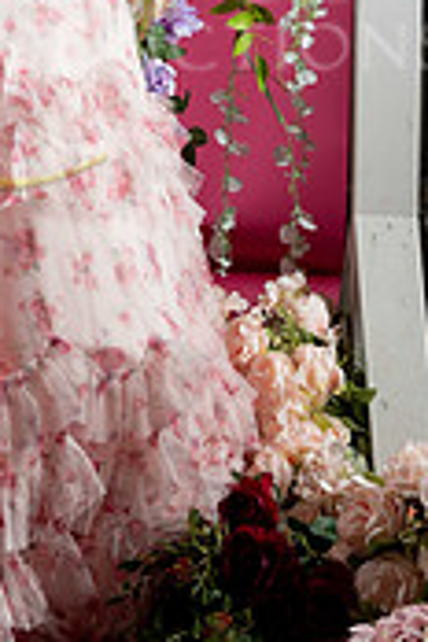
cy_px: -81
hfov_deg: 8.6
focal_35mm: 158
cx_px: -48
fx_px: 2817
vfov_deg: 12.7
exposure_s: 1/200
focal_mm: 61
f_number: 3.5
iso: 500
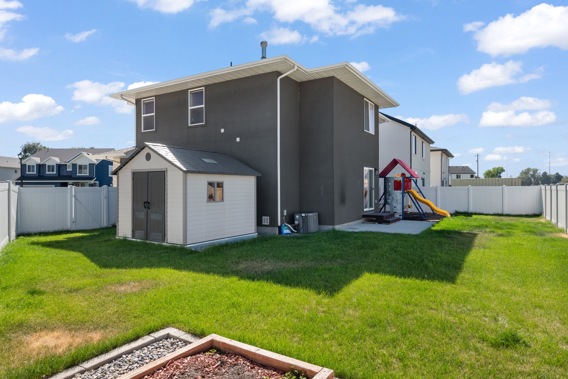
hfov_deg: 79.9
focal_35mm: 22
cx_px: 284
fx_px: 339
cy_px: 190
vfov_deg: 58.4
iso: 800
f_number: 8
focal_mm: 21.5
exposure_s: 1/500
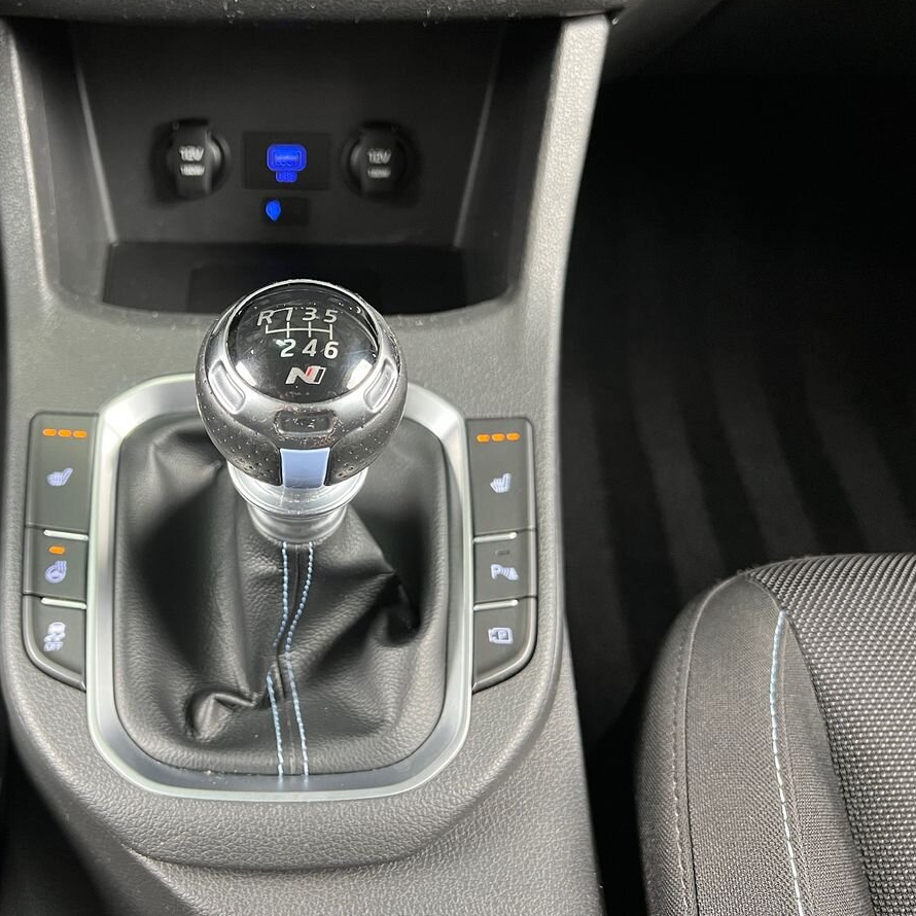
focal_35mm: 31
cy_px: 455
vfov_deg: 52.5
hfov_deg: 51.5
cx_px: 301
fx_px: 928
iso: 320
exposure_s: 1/50
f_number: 1.5
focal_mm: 5.7
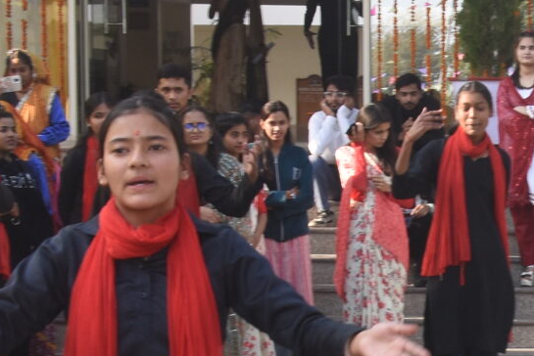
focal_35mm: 169
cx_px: 676
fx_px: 2508
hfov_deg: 11.8
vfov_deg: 8.1
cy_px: 358
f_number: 10
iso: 250
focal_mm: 24
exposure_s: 1/125
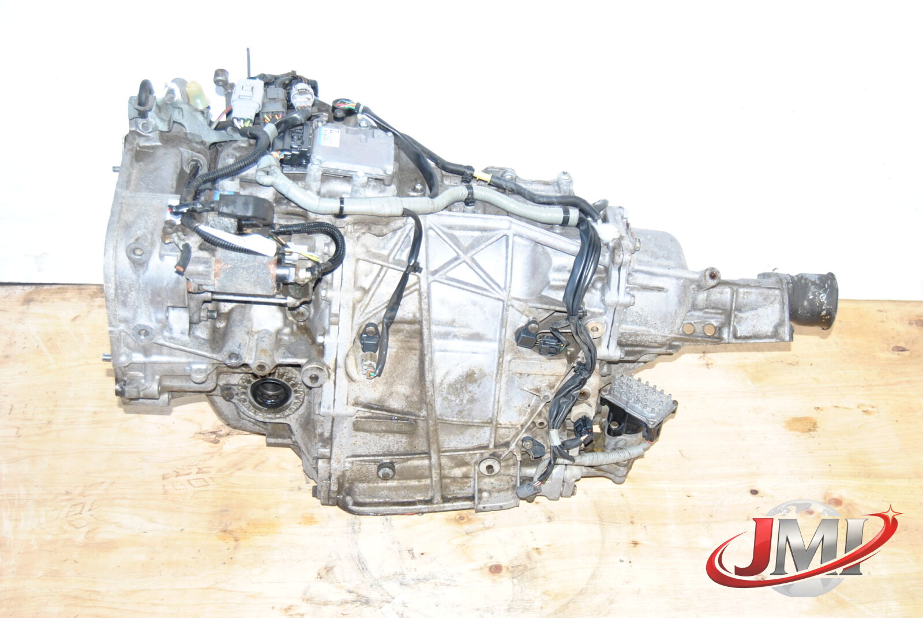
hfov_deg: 38.8
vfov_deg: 26.6
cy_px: 309
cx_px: 462
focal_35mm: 51
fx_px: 1309
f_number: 4.5
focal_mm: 34
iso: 400
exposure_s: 1/200
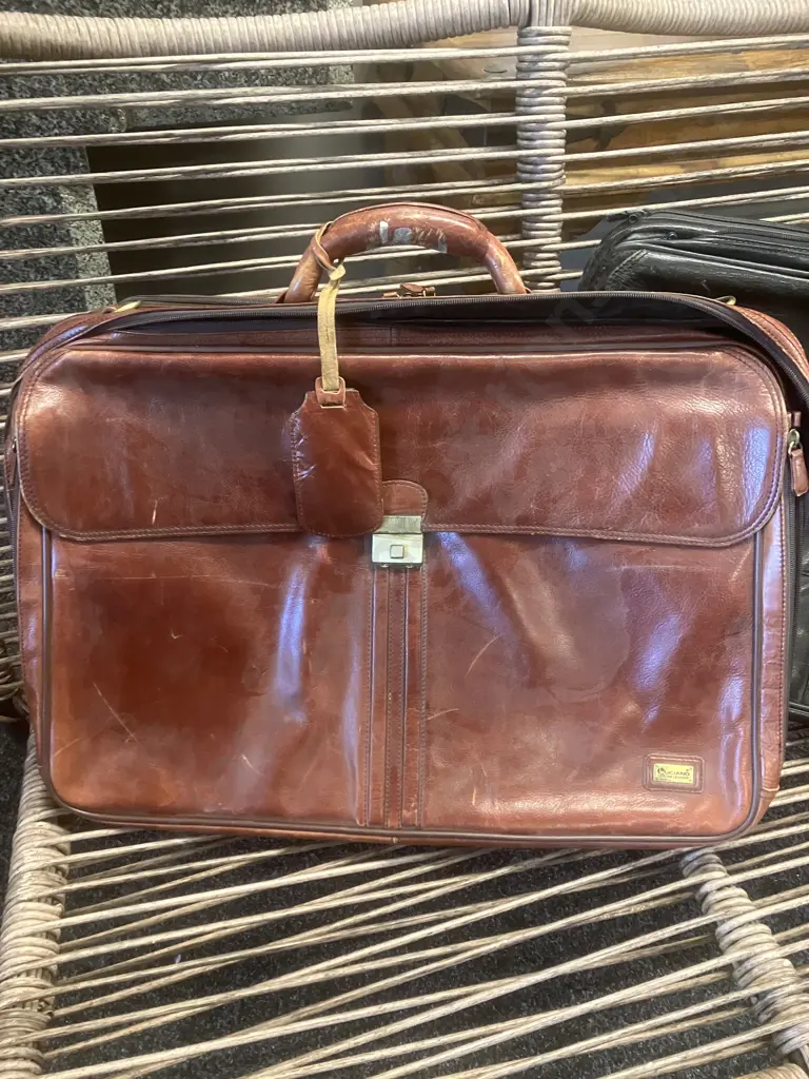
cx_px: 404
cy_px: 540
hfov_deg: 49.7
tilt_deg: -40.5
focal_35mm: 28
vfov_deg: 63.4
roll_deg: -0.5
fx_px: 873
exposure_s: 1/25
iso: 400
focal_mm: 3.99
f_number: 1.8
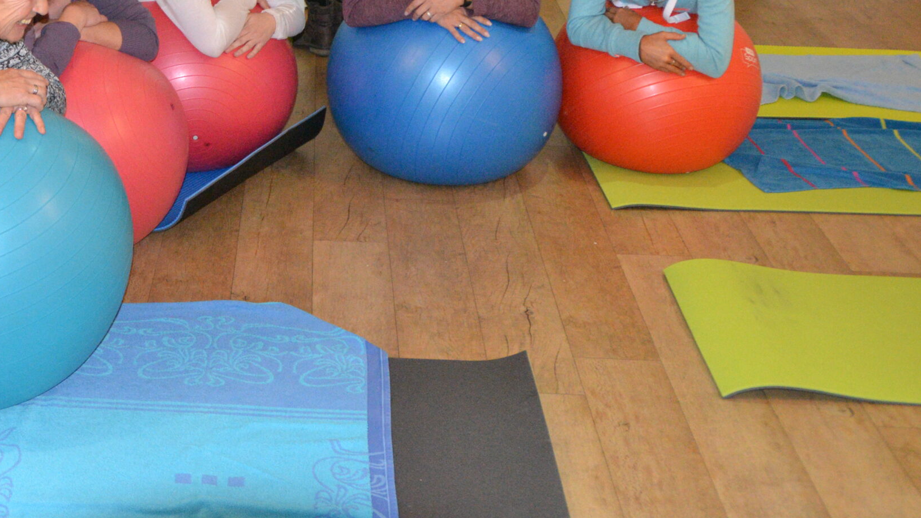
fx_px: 1510
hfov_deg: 33.3
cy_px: 76
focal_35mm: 62
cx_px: 239
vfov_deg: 19.2
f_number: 3.8
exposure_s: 1/60
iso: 3200
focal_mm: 25
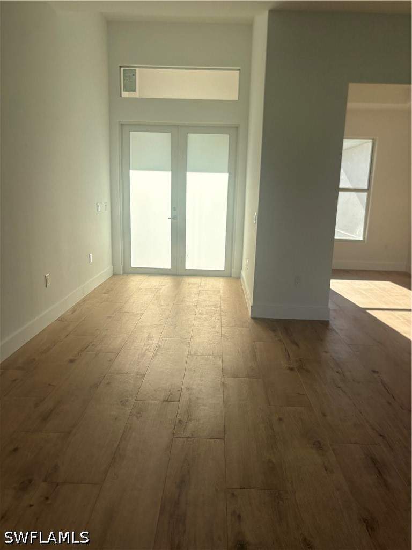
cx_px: 206
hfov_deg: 53.1
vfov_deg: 67.3
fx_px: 413
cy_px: 275
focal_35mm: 26
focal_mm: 5.96
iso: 64
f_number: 1.6
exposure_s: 1/2865
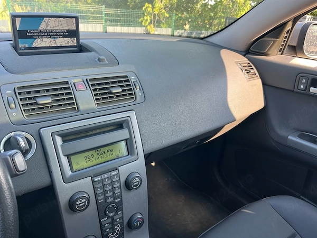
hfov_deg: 67.3
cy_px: 119
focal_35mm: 26
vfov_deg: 53.1
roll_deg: -3.4
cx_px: 158
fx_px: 238
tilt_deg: -26.3
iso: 40
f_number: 1.6
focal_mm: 5.1
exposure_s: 1/121
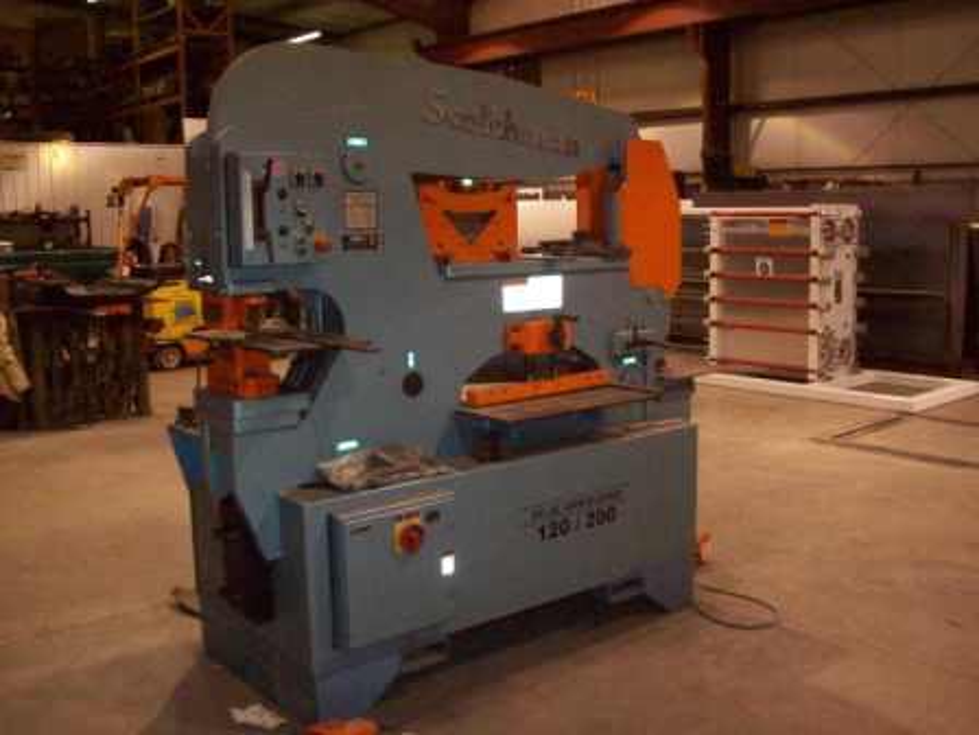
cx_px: 490
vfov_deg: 39.7
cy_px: 368
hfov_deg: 51.4
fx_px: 1018
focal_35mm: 36
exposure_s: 1/128
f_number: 2.7
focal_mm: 6
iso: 800
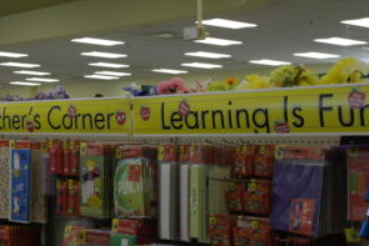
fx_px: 800
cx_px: -13
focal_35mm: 78
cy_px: 72
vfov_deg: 17.4
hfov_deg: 24.6
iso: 200
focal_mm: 20
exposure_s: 1/80
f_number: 3.5
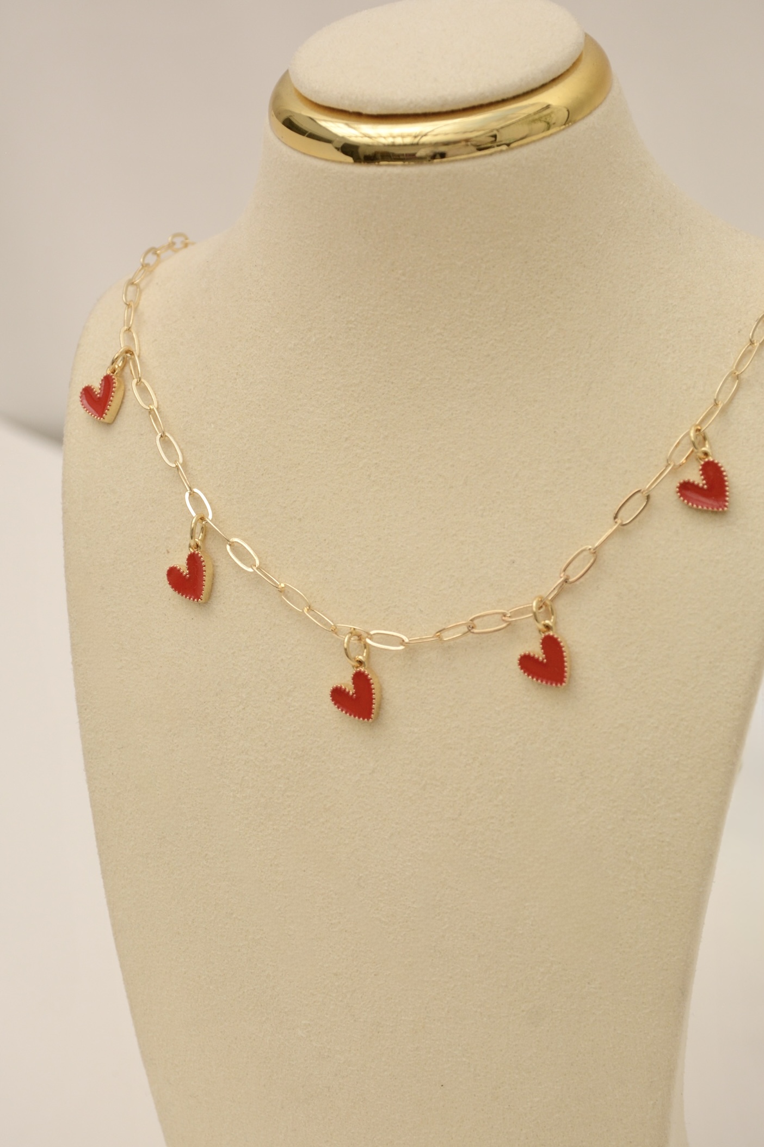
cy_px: 574
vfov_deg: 26.0
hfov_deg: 17.5
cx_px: 382
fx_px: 2483
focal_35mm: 78
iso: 500
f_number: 10
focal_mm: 52
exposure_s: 1/400
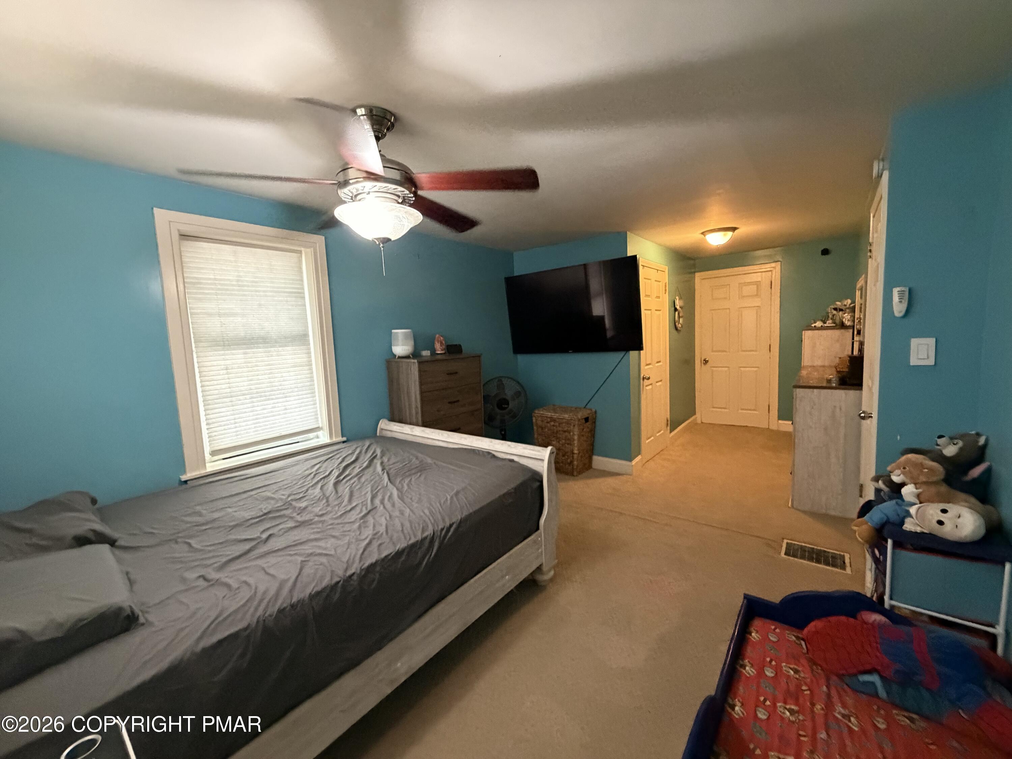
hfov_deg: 102.1
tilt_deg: -6.3
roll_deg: +3.0
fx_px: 409
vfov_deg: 85.7
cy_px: 380
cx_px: 506
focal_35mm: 14
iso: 1000
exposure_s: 1/60
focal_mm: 2.22
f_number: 2.2
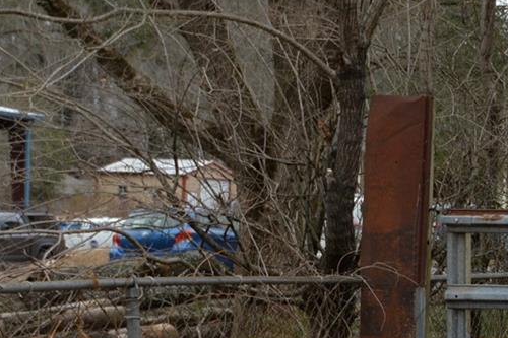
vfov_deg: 10.7
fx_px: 1791
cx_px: 890
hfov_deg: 14.4
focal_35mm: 127
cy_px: 293
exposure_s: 1/160
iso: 200
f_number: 6.3
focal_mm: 31
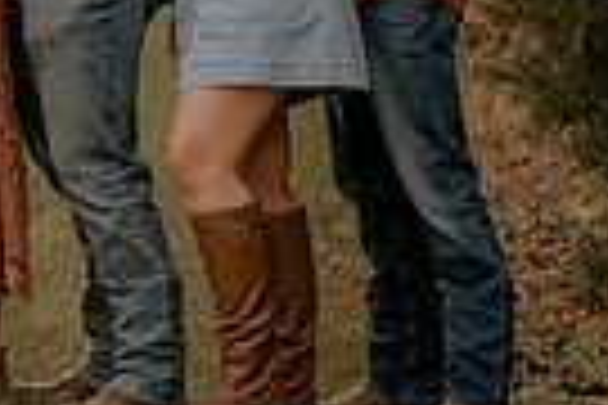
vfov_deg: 3.7
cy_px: -189
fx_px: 6181
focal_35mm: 366
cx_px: -441
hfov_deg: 5.6
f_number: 2.8
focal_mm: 85
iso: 125
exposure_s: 1/800
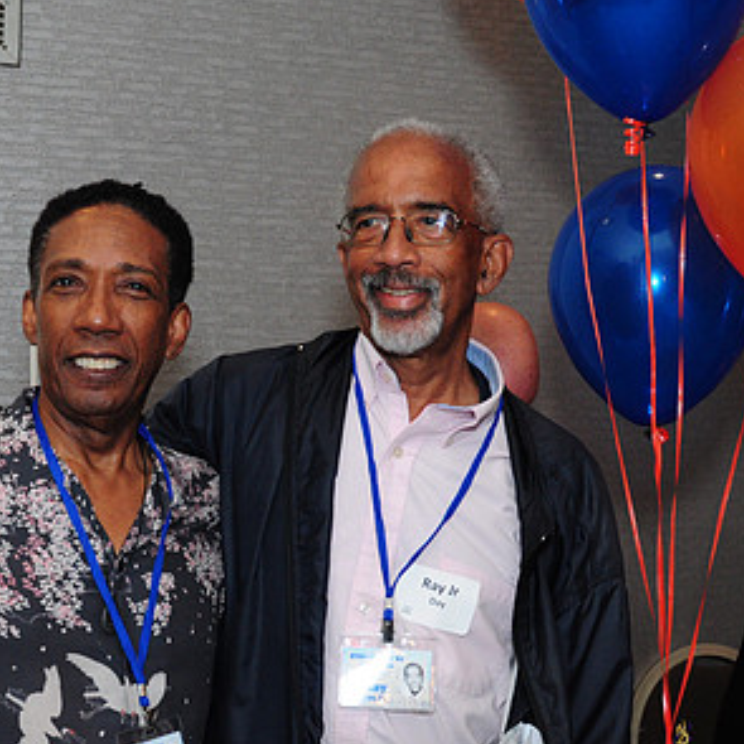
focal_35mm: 70
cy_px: 445
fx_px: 1702
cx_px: 156
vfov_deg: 24.6
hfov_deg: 24.3
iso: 1000
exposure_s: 1/60
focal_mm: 28
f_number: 6.3
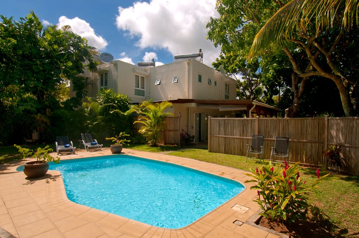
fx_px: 179
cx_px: 180
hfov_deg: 90.1
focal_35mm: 18
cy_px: 119
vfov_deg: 67.2
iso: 200
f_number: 8
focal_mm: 12
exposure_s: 1/500
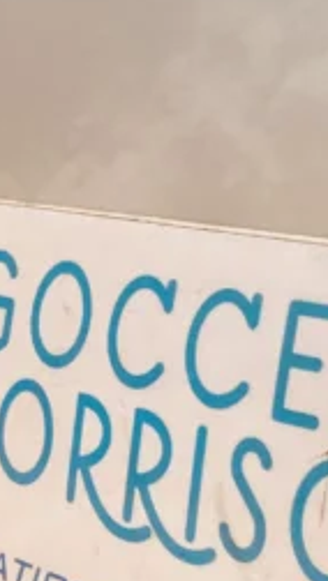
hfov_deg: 10.5
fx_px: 1776
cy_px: 371
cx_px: 35
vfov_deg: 18.6
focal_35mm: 115
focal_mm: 4.25
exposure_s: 1/1258
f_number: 1.8
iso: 32
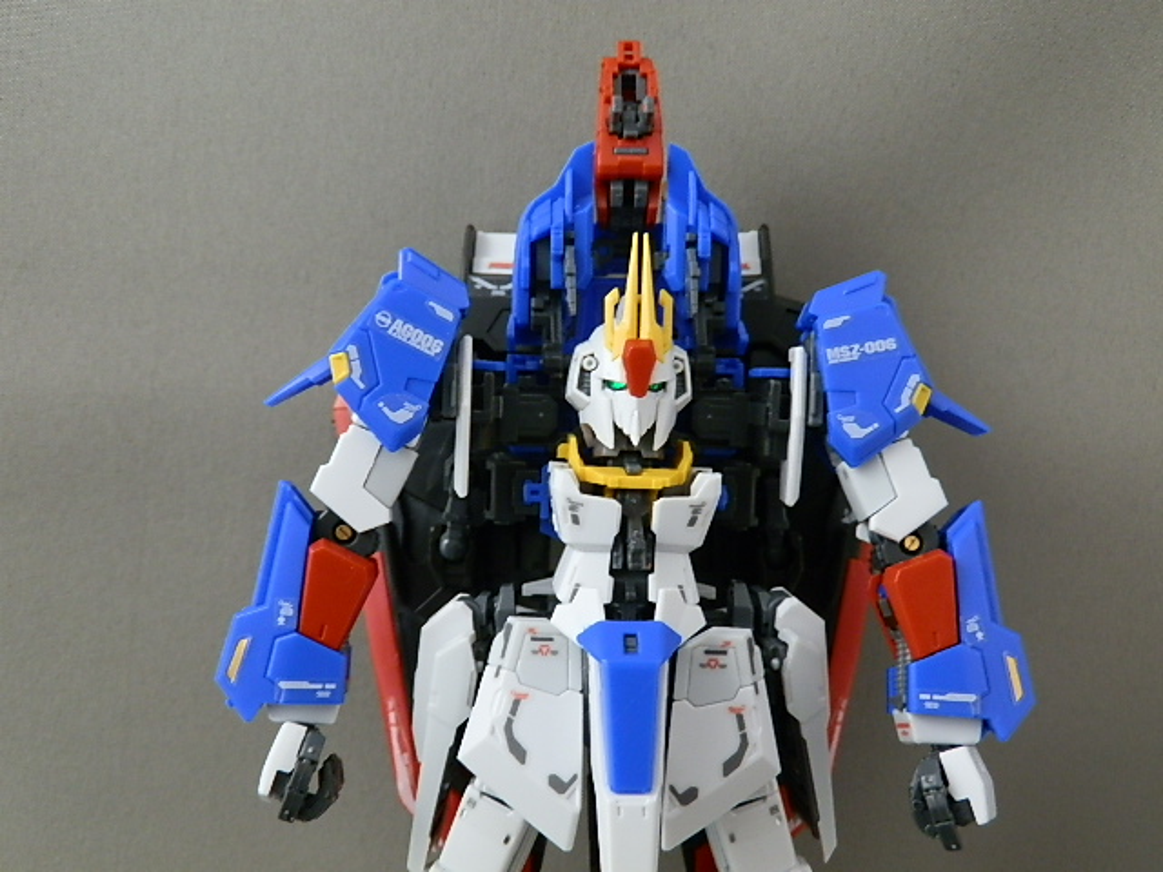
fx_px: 1142
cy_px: 436
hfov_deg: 54.0
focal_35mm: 34
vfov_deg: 41.8
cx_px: 582
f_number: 3.5
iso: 200
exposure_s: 1/8
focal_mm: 6.17
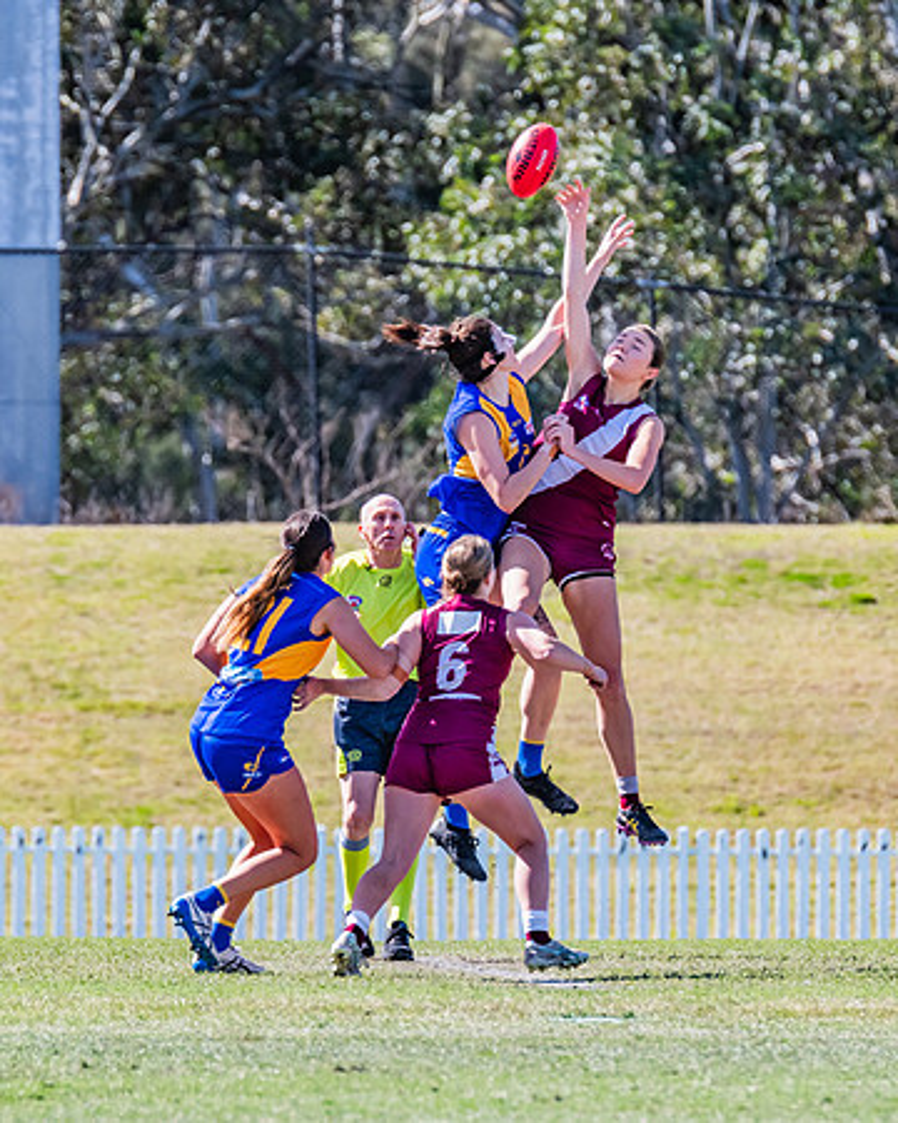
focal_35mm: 674
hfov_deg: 2.3
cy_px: 577
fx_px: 22384
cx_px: 518
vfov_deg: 2.9
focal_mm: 420
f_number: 8
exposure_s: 1/1250
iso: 800
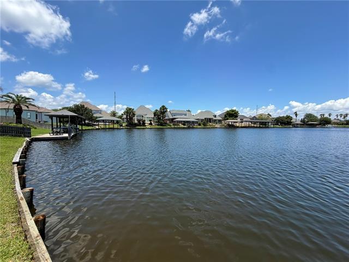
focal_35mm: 14
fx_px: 141
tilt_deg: -2.2
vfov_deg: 85.7
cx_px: 174
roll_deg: +0.2
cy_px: 131
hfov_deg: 102.1
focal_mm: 2.22
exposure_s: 1/770
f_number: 2.2
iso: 20
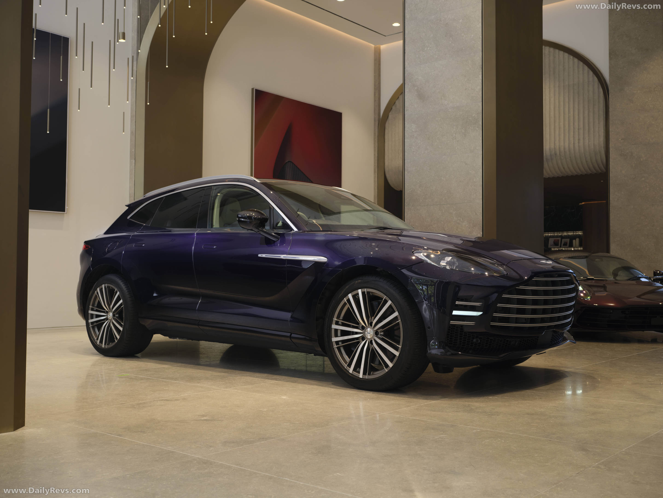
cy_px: 249
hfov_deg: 46.8
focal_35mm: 40
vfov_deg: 36.0
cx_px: 332
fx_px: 766
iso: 500
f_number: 7.1
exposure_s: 1/20
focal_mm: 50
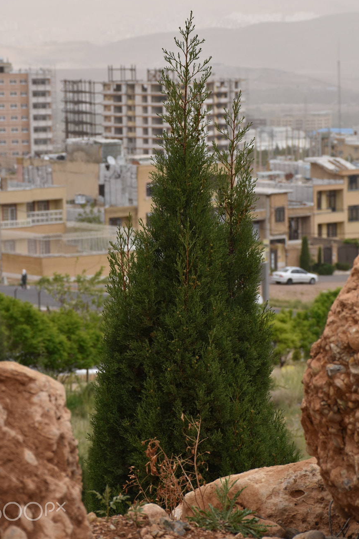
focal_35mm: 148
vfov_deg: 13.9
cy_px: 234
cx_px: 184
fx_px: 2213
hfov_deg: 9.3
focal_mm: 80
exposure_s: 1/200
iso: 100
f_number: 8
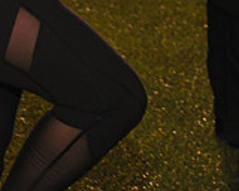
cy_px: -237
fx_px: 1811
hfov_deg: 7.5
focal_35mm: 256
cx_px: -13
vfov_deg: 5.8
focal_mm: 75
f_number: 6.7
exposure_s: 1/90
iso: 1600
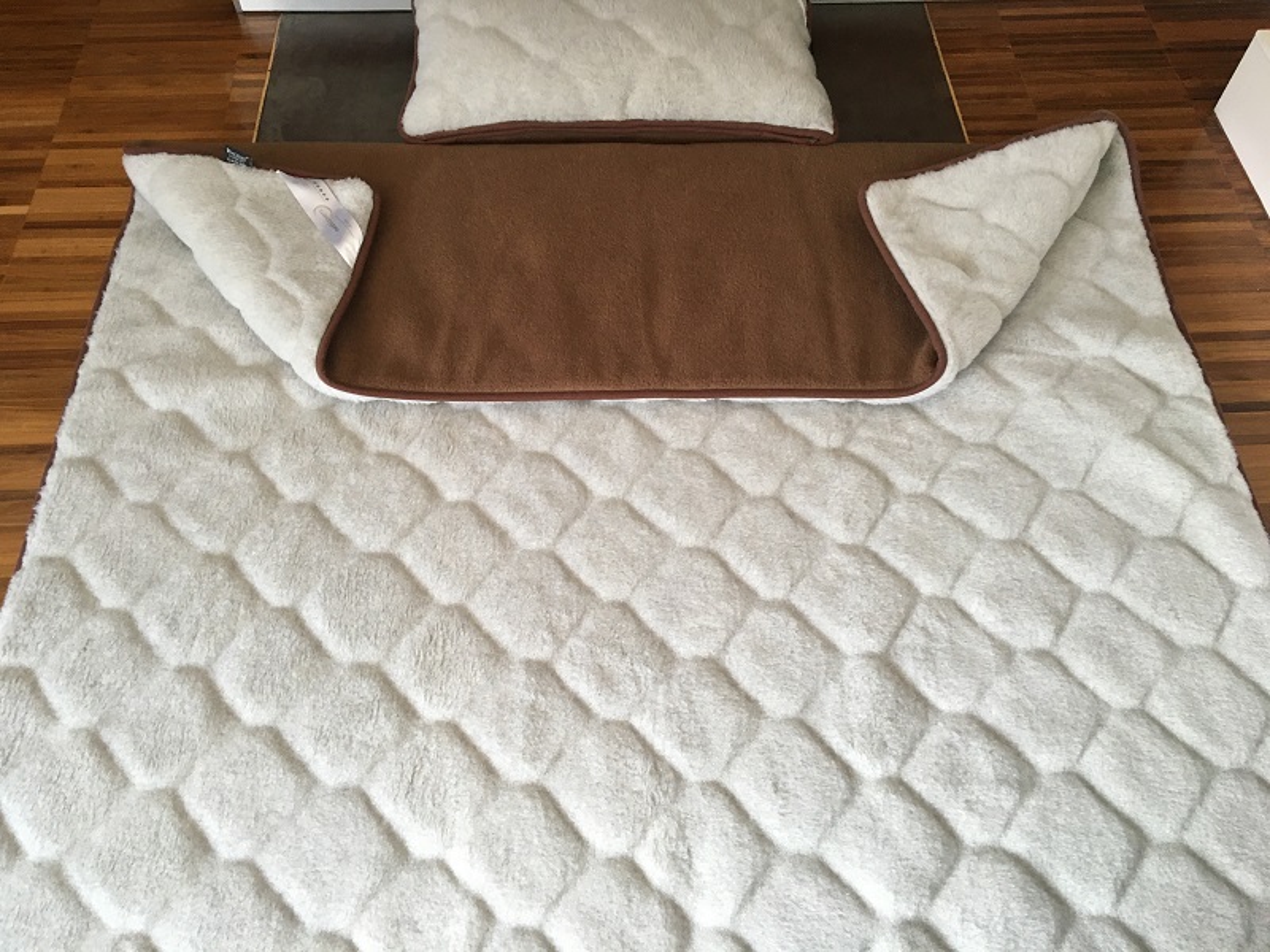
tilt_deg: -58.3
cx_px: 635
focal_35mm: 29
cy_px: 476
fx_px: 1064
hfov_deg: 61.7
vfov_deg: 48.2
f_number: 2.2
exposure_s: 1/33
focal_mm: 4.15
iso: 125
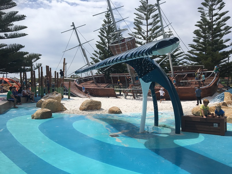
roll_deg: +1.2
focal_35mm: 29
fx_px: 194
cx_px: 116
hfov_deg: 61.7
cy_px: 87
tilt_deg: +0.6
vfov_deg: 48.2
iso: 25
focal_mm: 4.15
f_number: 2.2
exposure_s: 1/3497
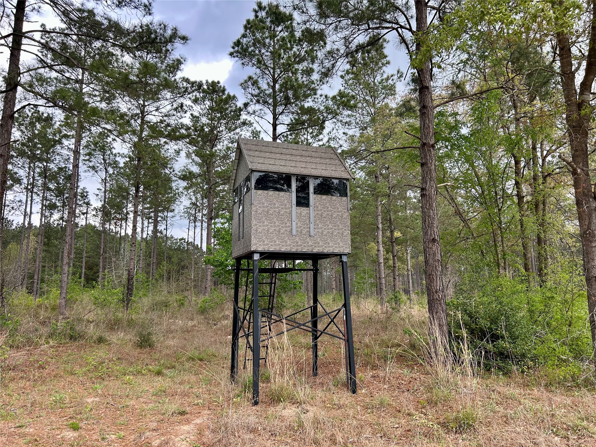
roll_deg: +0.1
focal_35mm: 26
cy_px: 224
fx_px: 448
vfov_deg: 53.1
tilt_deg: +8.1
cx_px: 298
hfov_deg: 67.3
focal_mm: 5.7
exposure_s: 1/567
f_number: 1.5
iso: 50
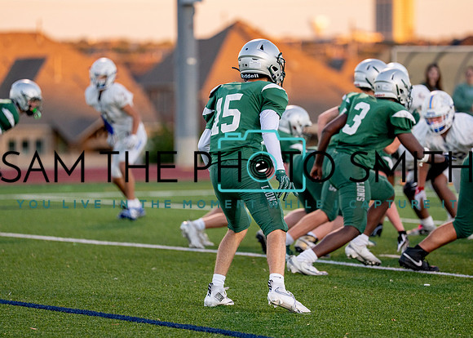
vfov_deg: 5.6
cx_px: 254
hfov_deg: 7.8
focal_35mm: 258
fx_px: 3459
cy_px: 157
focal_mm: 200
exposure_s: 1/1250
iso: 500
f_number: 2.8
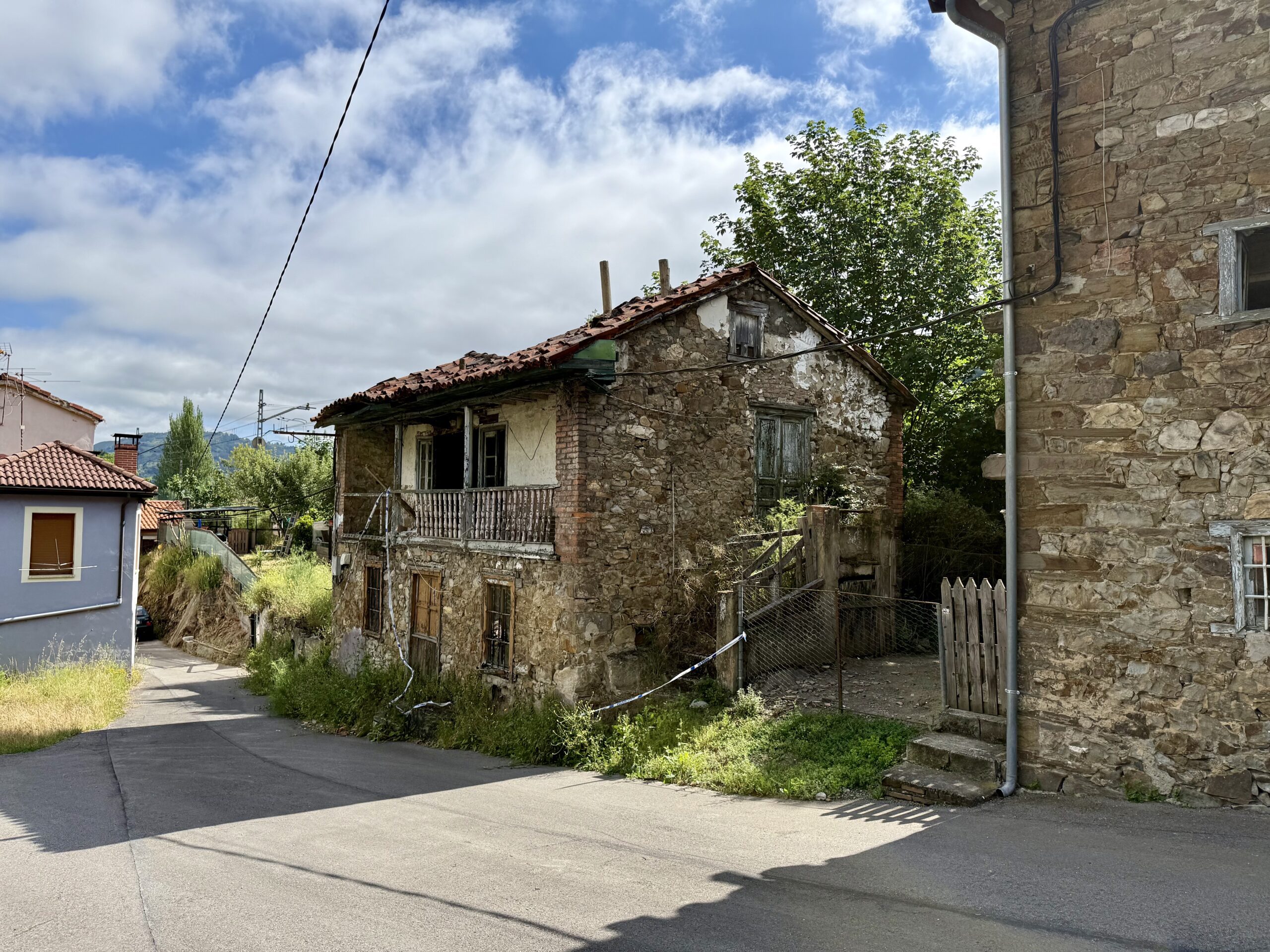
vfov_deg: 56.8
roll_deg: -1.4
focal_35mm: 24
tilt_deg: +3.0
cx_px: 635
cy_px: 476
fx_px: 881
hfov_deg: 71.6
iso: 80
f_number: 1.78
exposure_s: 1/5714
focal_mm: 6.76
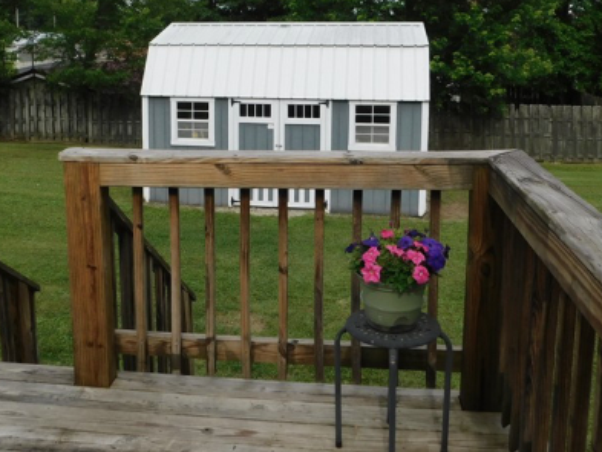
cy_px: 121
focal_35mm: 39
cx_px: 261
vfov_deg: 36.1
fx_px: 678
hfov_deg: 47.7
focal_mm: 4
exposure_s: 1/1000
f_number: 3
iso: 125
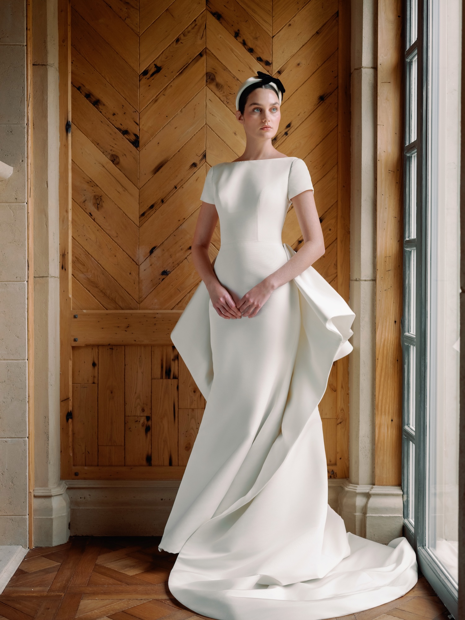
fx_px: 896
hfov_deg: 29.1
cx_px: 232
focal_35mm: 50
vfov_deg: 38.2
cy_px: 310
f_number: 3.6
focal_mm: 63
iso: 1250
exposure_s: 1/320
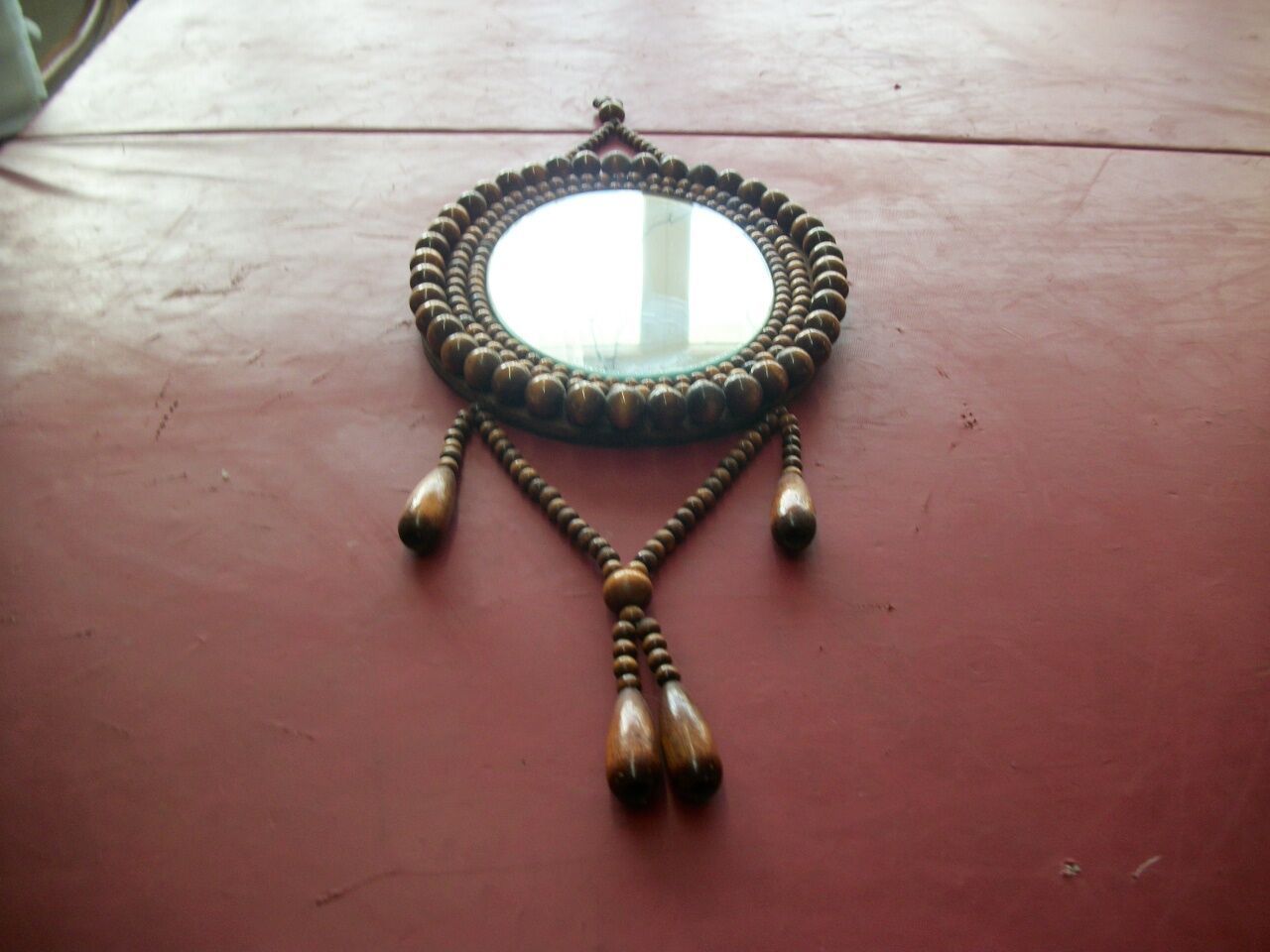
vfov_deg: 44.2
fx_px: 1174
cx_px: 635
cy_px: 476
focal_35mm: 32
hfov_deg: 56.8
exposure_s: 1/60
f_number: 2.9
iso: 80
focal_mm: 5.7
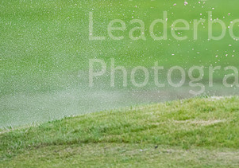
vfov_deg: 1.2
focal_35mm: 1234
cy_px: 29
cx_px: 177
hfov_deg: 1.6
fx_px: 8324
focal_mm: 400
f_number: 6.3
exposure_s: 1/1000
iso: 1250
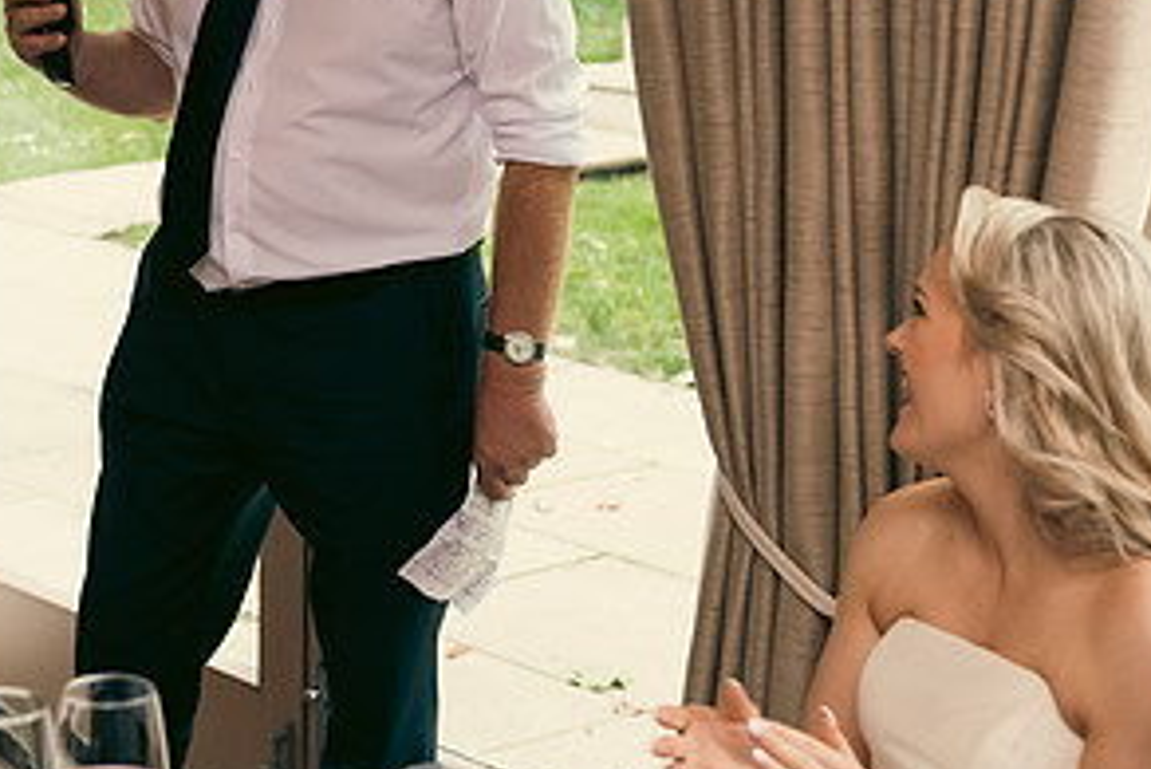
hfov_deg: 20.7
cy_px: 73
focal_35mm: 98
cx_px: 390
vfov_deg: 13.8
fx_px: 3135
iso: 400
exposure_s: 1/160
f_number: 3.5
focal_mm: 48
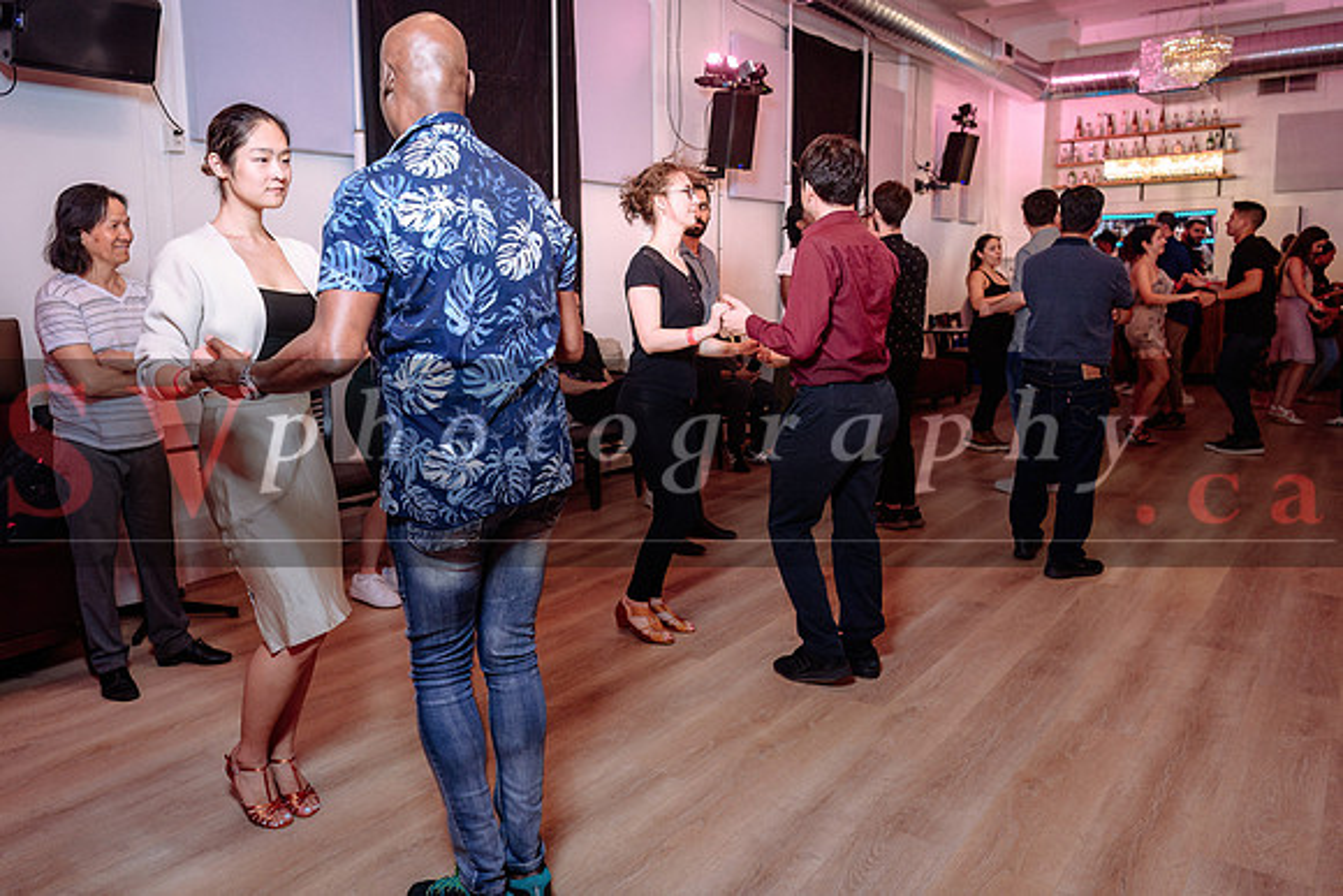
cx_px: 594
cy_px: 397
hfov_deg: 67.4
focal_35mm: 27
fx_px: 1002
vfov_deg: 48.1
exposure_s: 1/80
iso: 1000
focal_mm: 24
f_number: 3.2
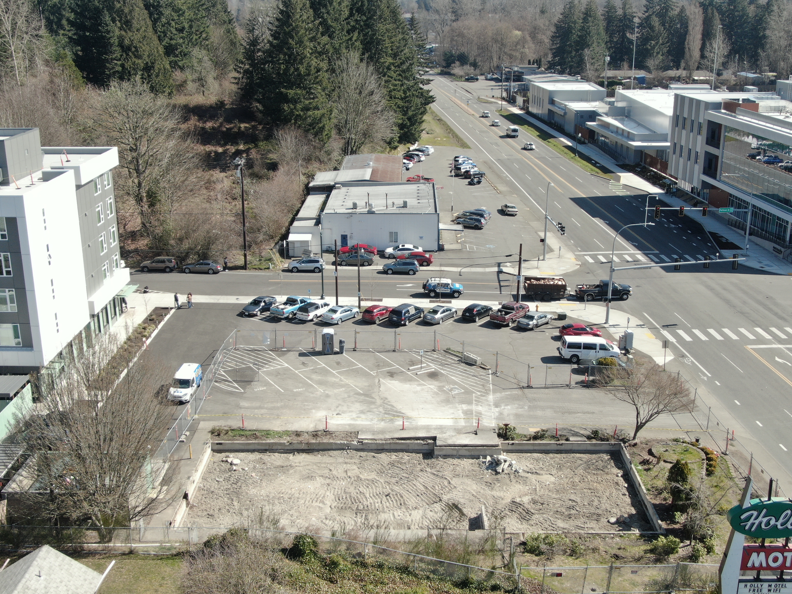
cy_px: 303
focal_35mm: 41
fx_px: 938
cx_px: 406
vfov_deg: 35.1
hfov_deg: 45.8
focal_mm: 6.92
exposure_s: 1/160
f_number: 3.5
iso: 100
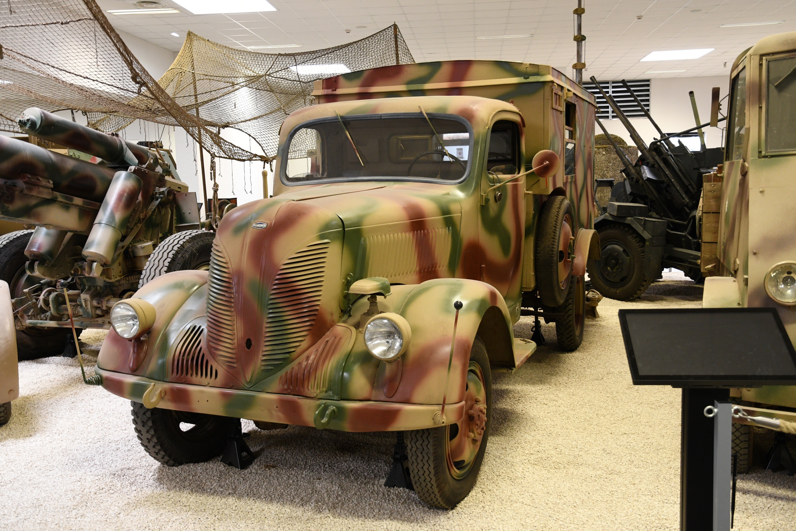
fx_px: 730
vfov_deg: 40.0
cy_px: 266
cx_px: 398
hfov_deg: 57.2
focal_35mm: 33
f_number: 4
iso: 1000
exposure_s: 1/60
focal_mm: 22
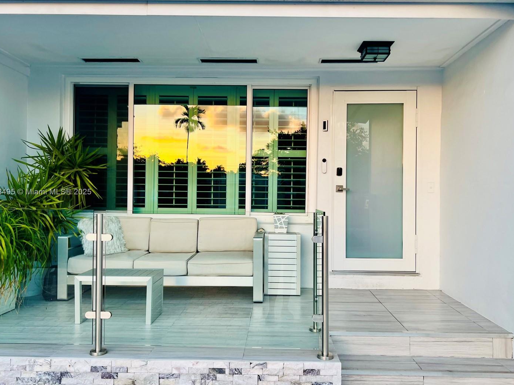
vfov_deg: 46.8
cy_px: 192
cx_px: 269
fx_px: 445
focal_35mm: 30
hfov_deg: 59.9
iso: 40
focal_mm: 5.7
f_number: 1.5
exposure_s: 1/232
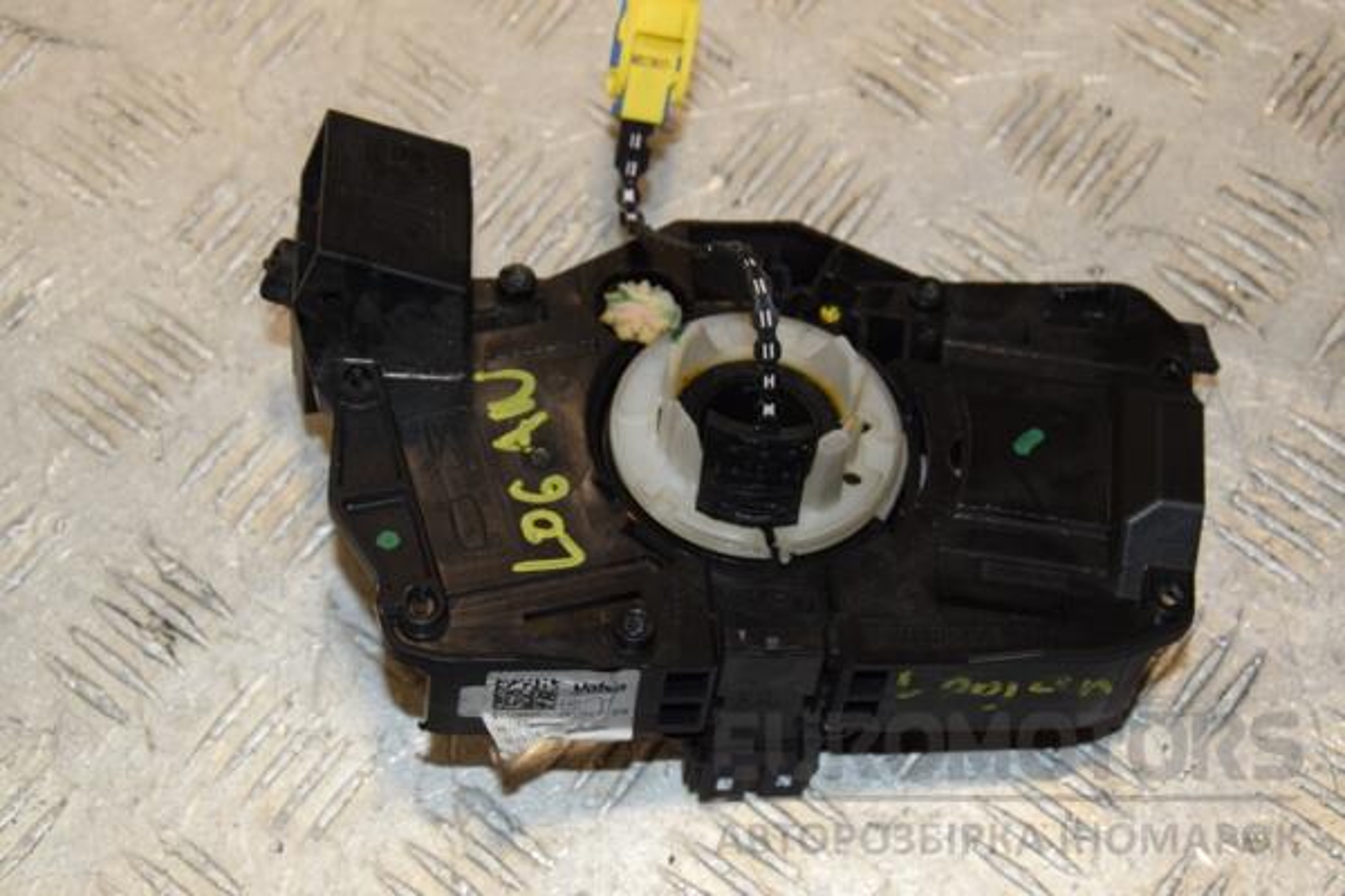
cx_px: 672
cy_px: 448
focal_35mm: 72
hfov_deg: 28.1
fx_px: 2690
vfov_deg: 18.9
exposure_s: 1/200
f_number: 8
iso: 800
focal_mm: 48
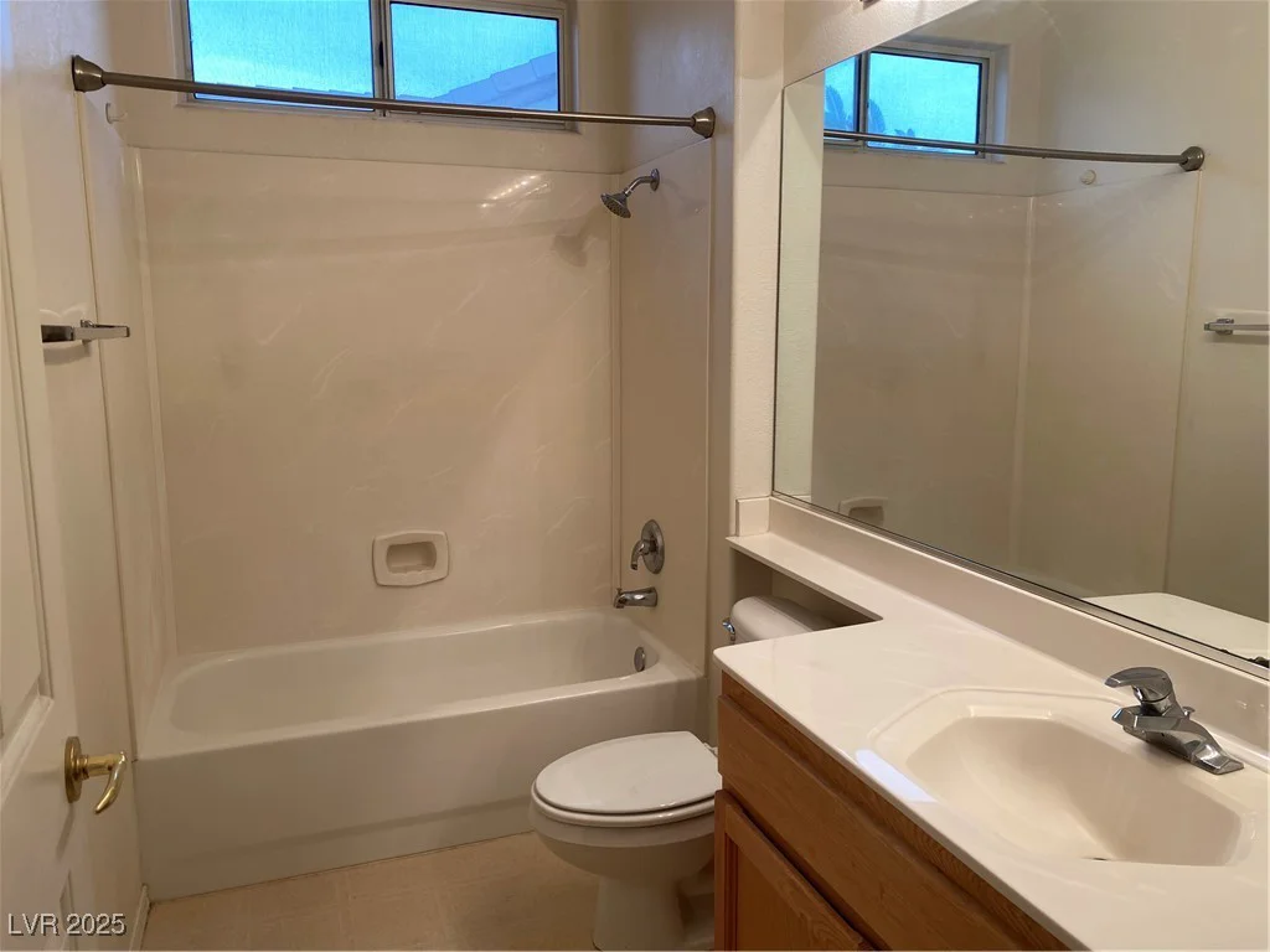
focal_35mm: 26
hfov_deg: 67.3
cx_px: 635
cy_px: 476
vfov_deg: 53.1
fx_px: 954
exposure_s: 1/120
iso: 80
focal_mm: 4.25
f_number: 1.8
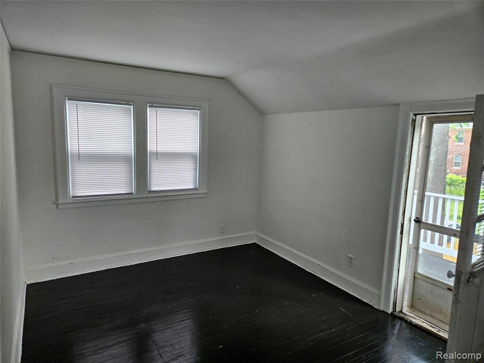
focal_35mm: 23
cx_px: 242
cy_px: 182
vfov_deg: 58.9
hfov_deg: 73.9
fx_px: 322
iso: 125
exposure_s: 1/120
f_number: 1.8
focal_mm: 5.4
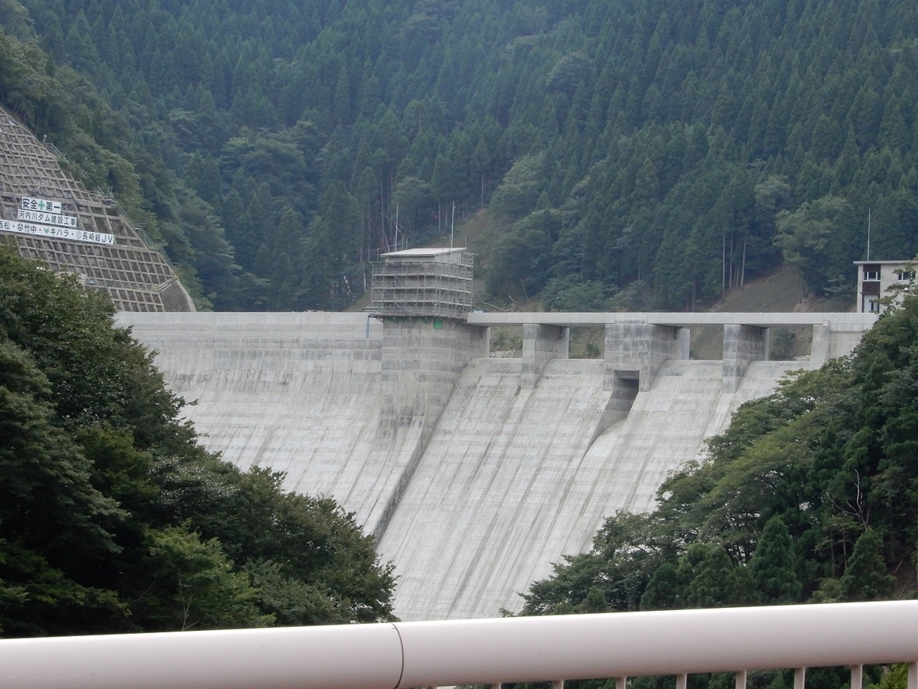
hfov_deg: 16.4
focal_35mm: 120
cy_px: 344
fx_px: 3182
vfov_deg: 12.3
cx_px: 459
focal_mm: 21.4
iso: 250
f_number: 8
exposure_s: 1/50
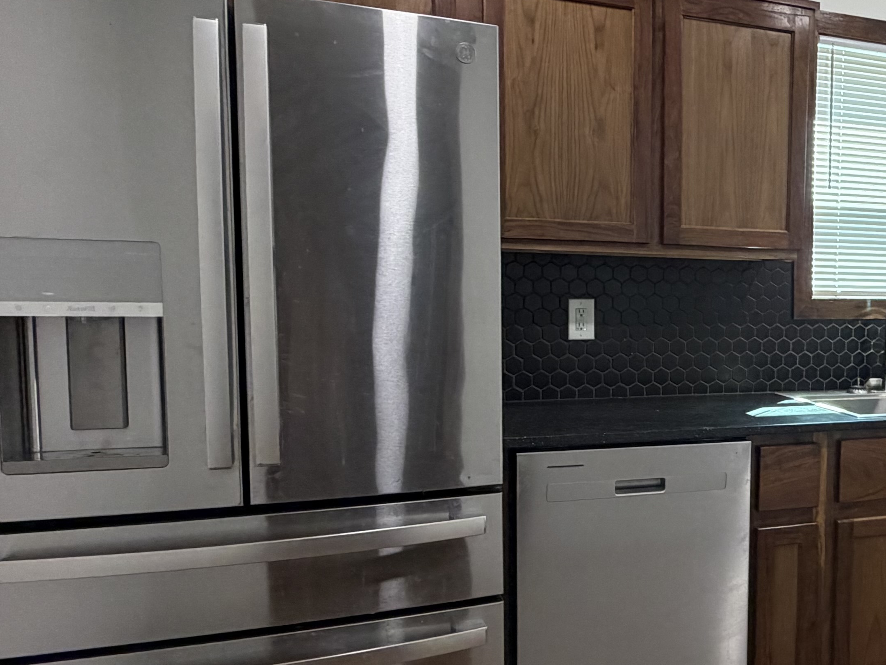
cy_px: 368
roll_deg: -1.7
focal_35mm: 37
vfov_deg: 38.6
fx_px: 947
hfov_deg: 45.7
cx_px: 788
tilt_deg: -5.4
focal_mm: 2.22
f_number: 2.2
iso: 250
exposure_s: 1/60
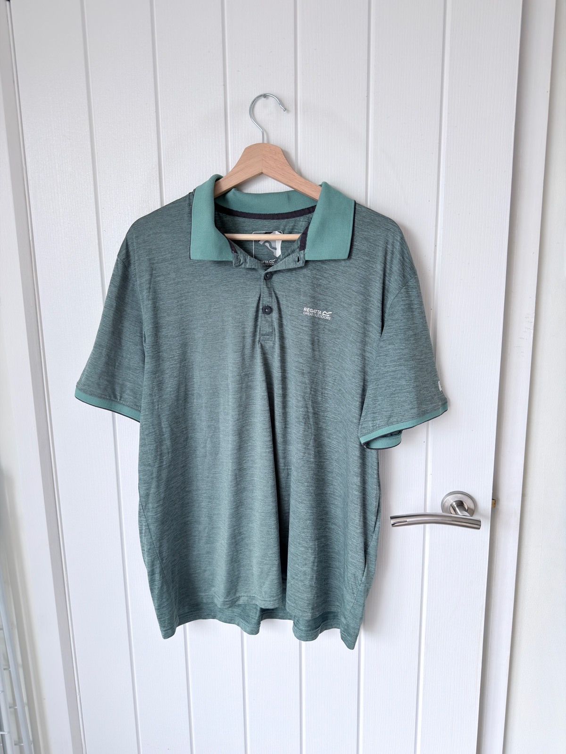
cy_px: 377
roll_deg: +0.8
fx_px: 523
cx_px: 283
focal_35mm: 24
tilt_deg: -10.8
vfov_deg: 71.6
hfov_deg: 56.8
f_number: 1.78
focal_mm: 6.76
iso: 50
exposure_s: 1/121
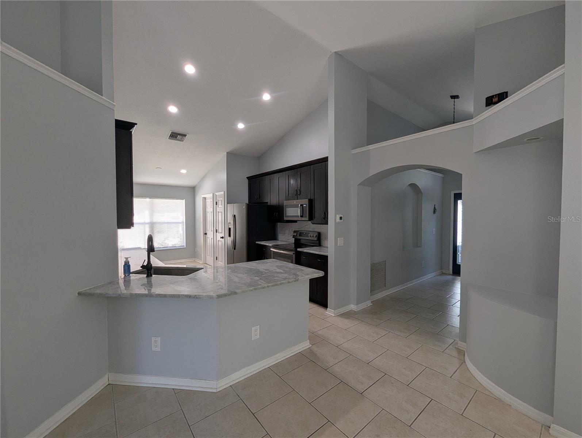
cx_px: 291
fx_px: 219
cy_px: 219
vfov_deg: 90.1
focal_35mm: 13
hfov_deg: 106.1
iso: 76
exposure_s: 1/60
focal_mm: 1.95
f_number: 2.2
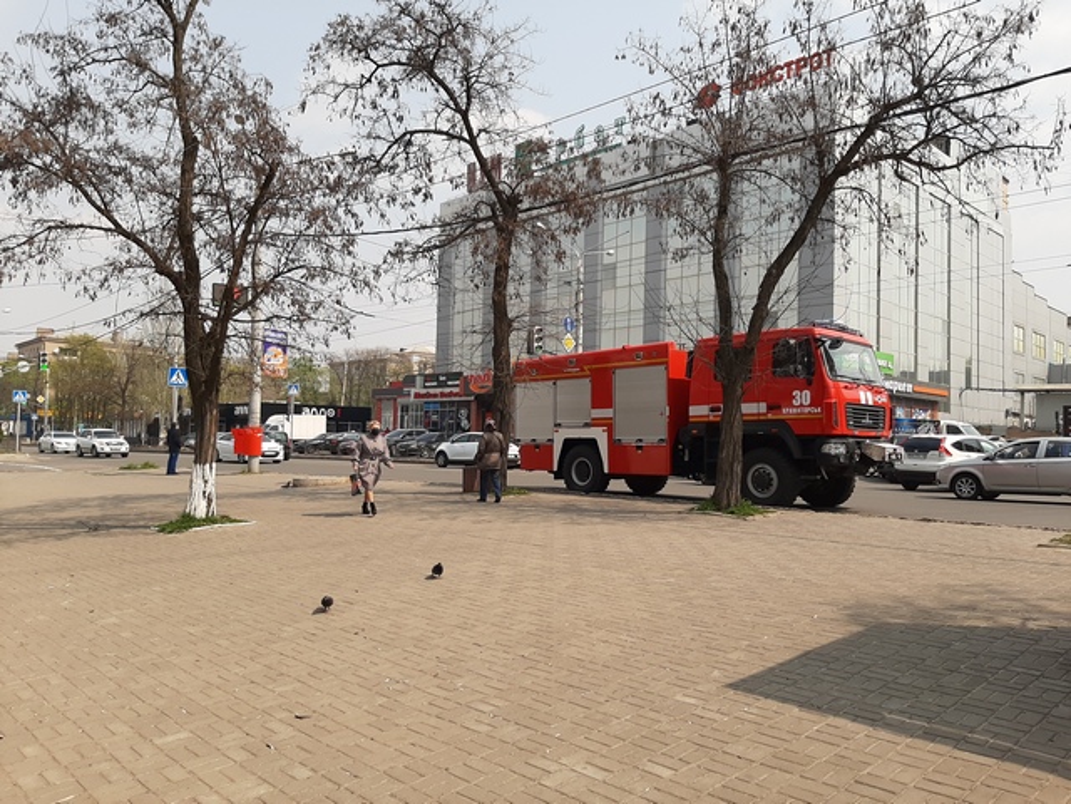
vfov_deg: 53.1
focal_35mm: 26
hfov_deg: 67.3
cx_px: 536
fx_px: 804
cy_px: 402
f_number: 1.7
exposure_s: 1/2618
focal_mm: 3.93
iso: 40
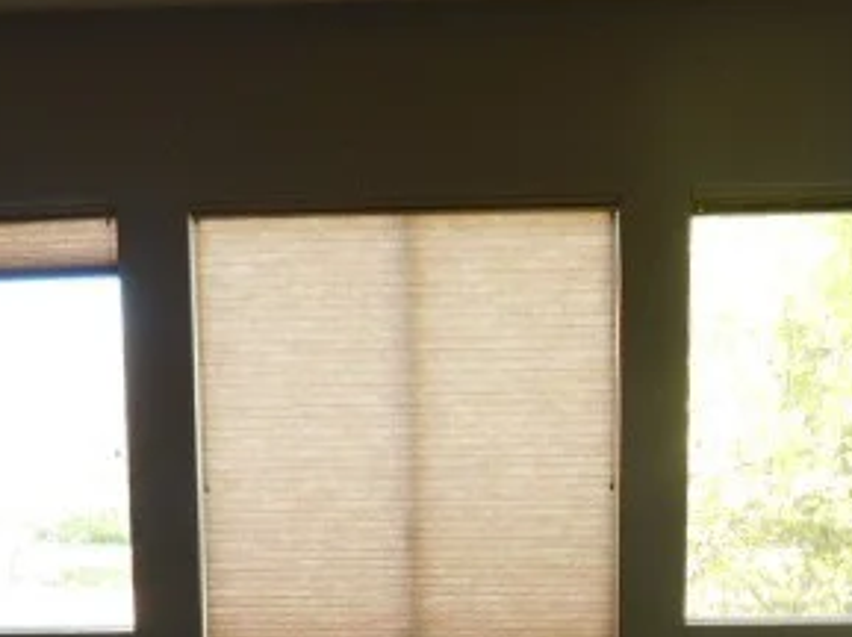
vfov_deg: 26.6
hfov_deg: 37.5
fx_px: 1254
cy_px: 672
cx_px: 377
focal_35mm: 51
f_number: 3
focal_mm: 4
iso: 125
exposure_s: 1/60
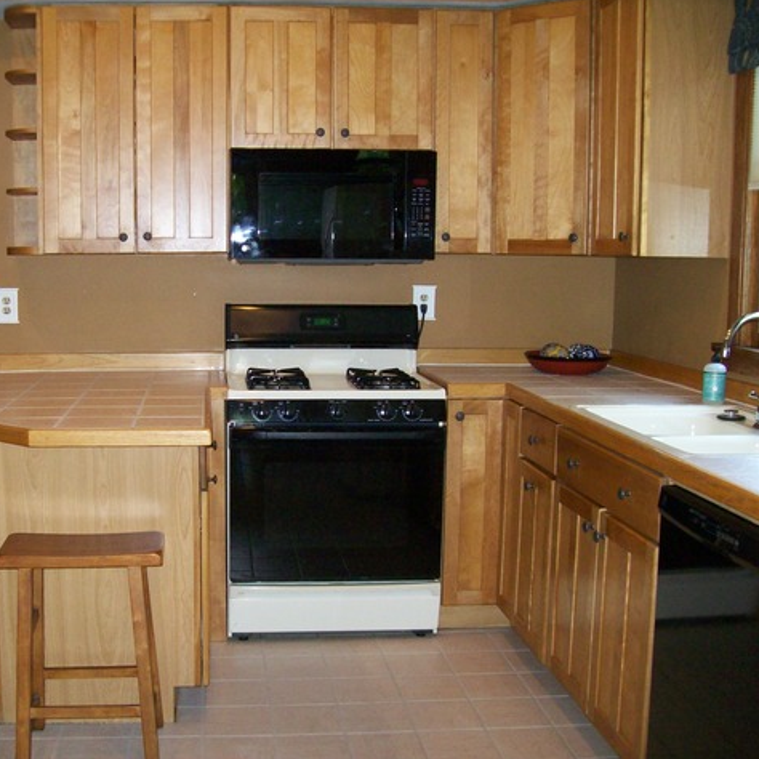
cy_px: 376
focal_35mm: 43
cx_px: 248
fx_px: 1067
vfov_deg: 39.2
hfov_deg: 38.7
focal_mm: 6
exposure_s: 1/64
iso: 200
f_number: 2.7
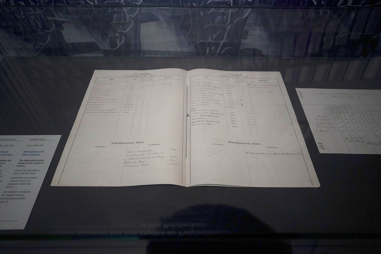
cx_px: 190
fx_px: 254
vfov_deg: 53.1
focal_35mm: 24
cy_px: 127
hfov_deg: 73.7
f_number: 3.2
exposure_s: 1/80
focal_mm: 24
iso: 3200
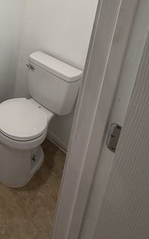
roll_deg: -4.0
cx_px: -20
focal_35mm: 30
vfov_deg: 52.2
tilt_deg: -11.5
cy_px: 8
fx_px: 195
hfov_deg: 35.1
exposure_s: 1/120
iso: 160
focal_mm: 2.22
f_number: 2.2
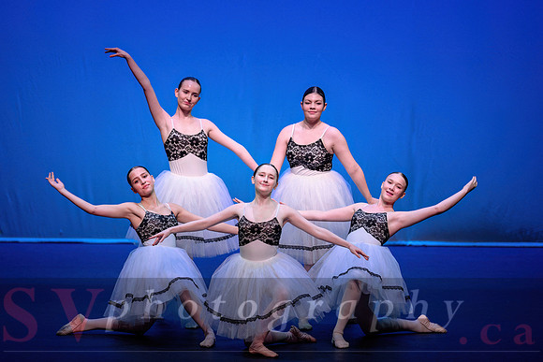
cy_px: 181
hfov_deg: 12.8
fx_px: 2414
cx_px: 272
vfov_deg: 8.6
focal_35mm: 160
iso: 1250
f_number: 2.8
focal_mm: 160
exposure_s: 1/400
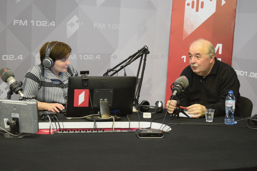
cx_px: 128
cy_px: 86
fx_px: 428
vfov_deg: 22.6
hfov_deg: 33.4
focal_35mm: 60
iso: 2800
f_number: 5
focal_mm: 40
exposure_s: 1/30
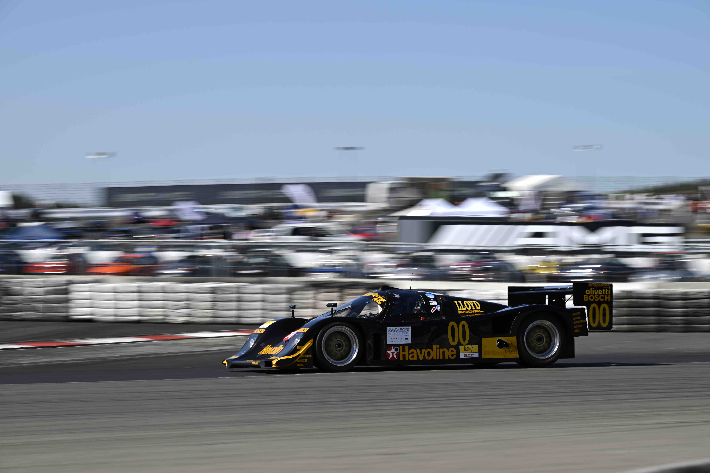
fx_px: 2564
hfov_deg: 15.8
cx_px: 355
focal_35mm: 130
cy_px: 236
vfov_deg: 10.5
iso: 32
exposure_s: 1/80
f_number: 10
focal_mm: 130
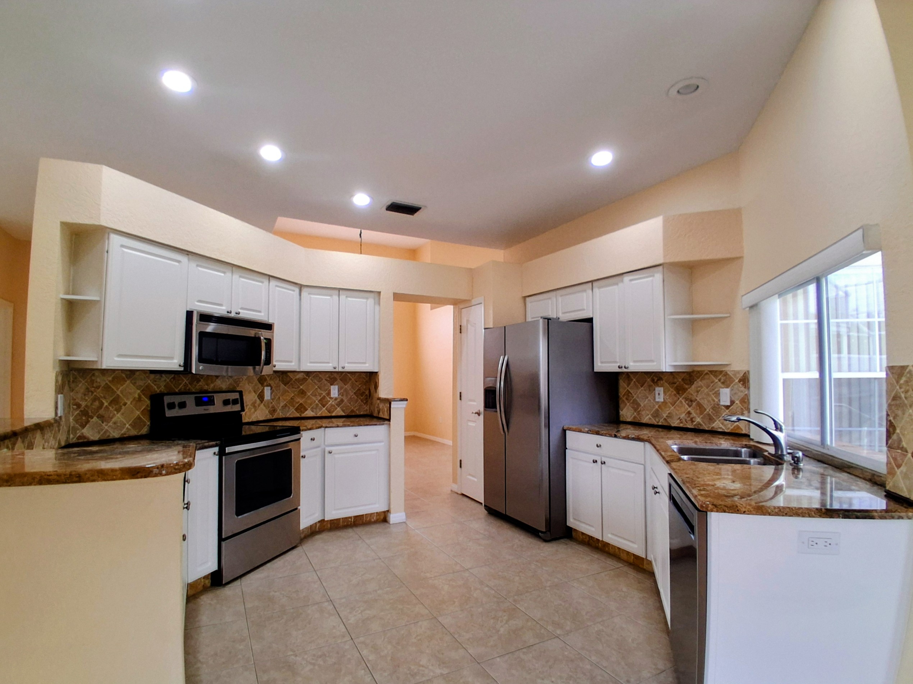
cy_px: 342
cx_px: 456
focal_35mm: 17
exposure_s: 1/40
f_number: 2.2
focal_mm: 1.4
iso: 125
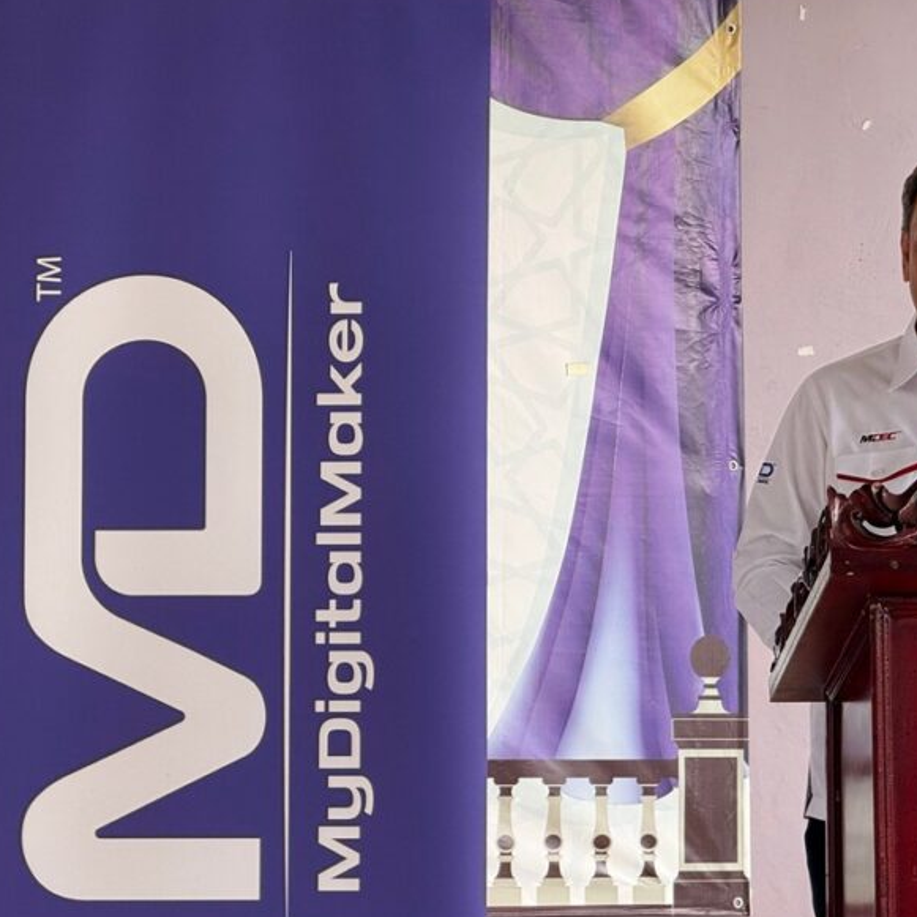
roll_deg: -0.1
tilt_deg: +1.9
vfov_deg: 9.4
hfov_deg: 9.3
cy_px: 508
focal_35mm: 187
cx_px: 687
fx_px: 5605
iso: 64
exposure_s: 1/195
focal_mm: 15.66
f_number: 2.8
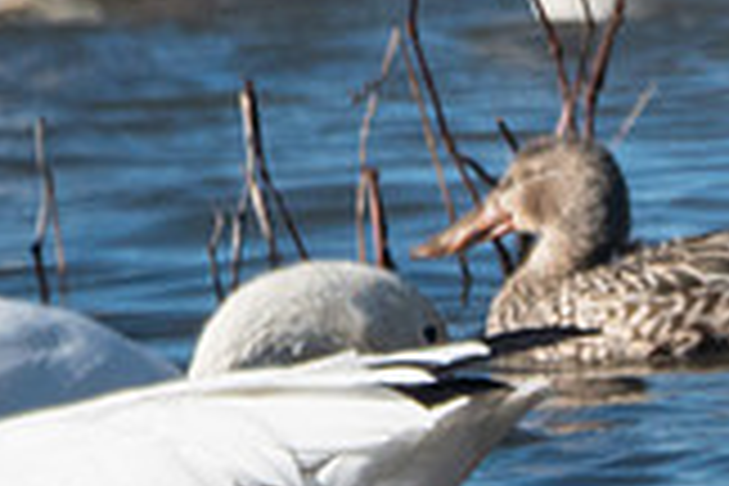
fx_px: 60968
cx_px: 954
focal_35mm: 3011
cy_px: 373
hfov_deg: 0.7
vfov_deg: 0.5
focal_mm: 220
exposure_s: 1/1250
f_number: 4.5
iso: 125
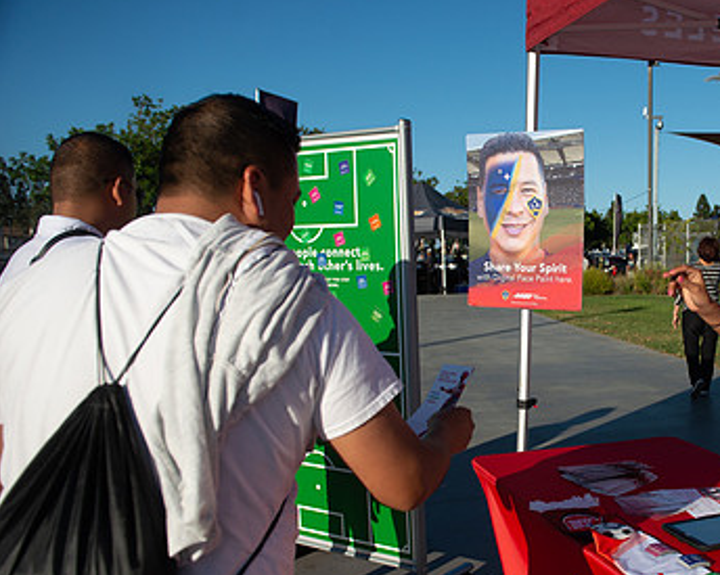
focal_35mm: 38
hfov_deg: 45.3
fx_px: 810
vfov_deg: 39.0
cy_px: 340
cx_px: 588
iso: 200
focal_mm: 24
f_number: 4
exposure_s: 1/3200
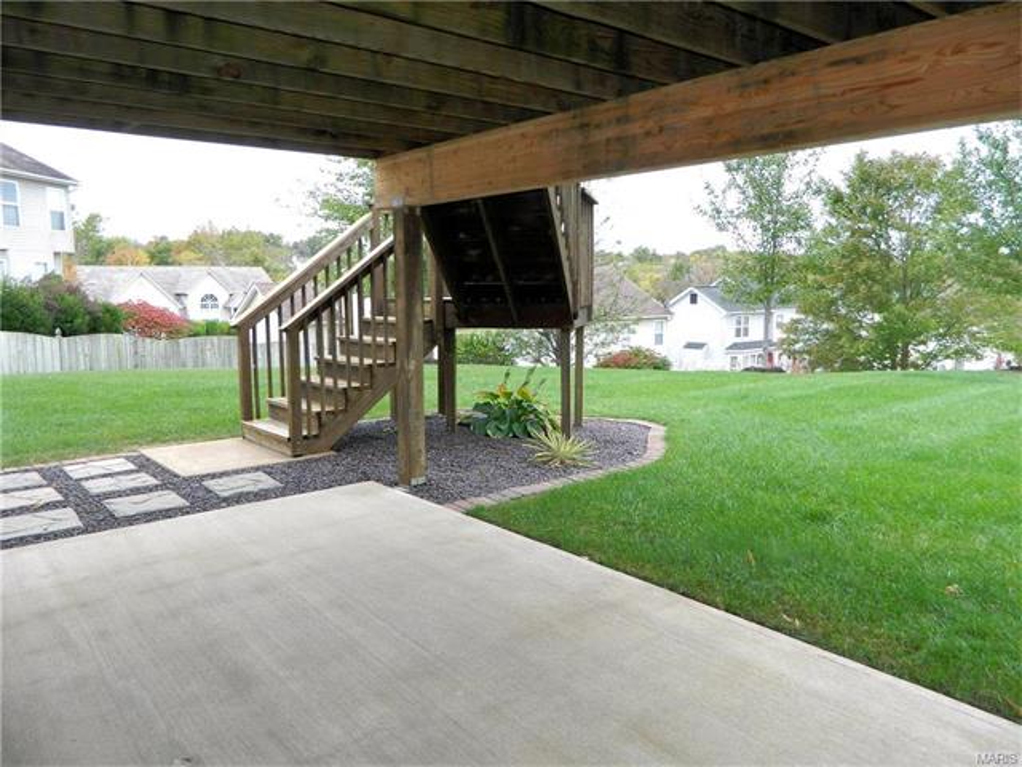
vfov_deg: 54.9
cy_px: 384
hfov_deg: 69.4
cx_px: 511
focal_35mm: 25
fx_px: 738
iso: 110
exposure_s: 1/40
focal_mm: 4.5
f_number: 3.1
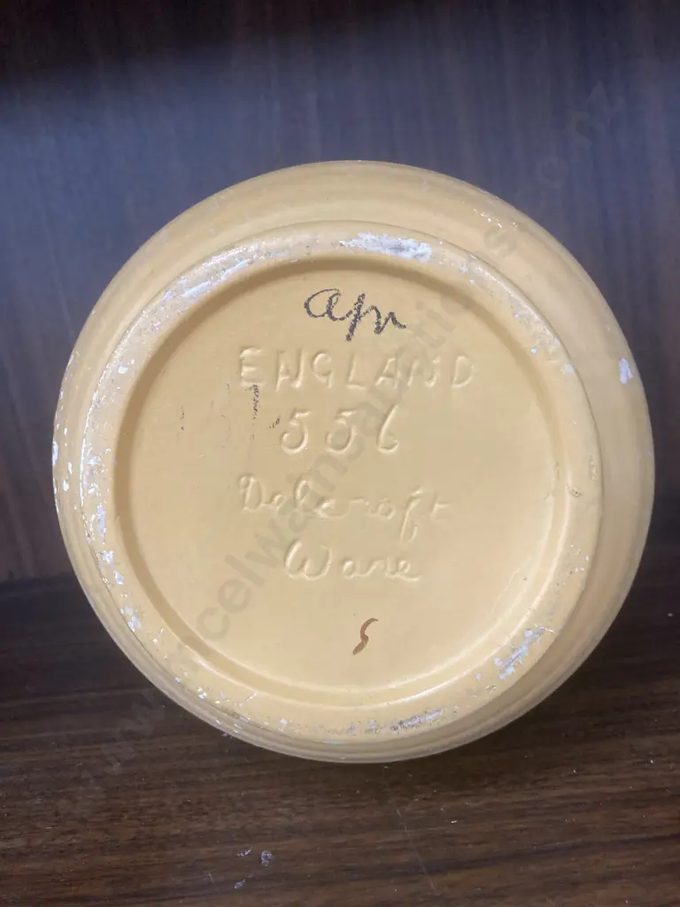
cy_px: 454
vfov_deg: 63.4
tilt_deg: -13.4
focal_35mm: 28
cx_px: 340
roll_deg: +9.8
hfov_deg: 49.7
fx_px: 733
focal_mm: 3.99
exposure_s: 1/50
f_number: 1.8
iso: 125
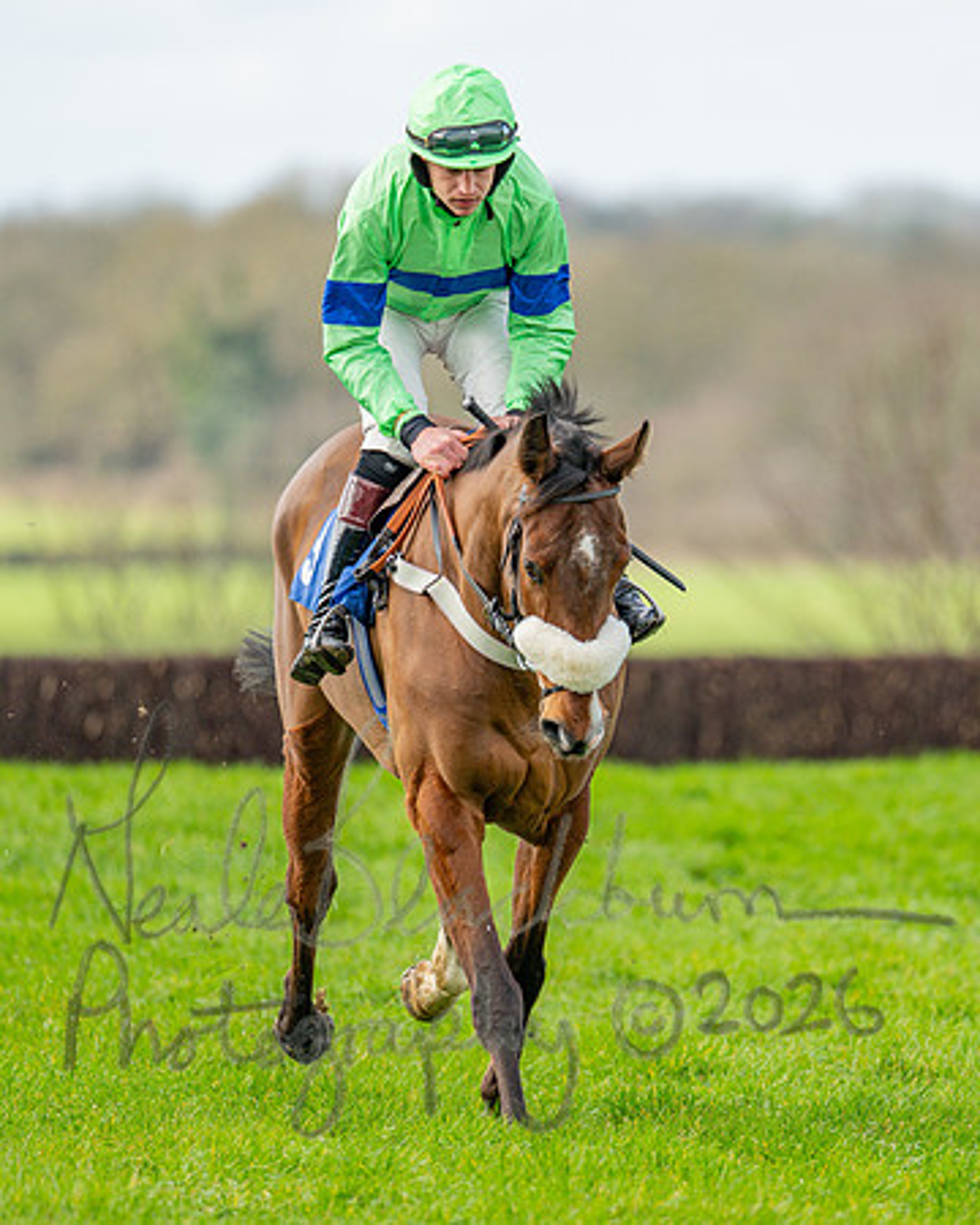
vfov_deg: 3.0
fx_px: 23088
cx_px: 681
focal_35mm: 637
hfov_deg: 2.4
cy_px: 642
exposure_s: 1/800
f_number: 4.5
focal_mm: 400
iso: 200
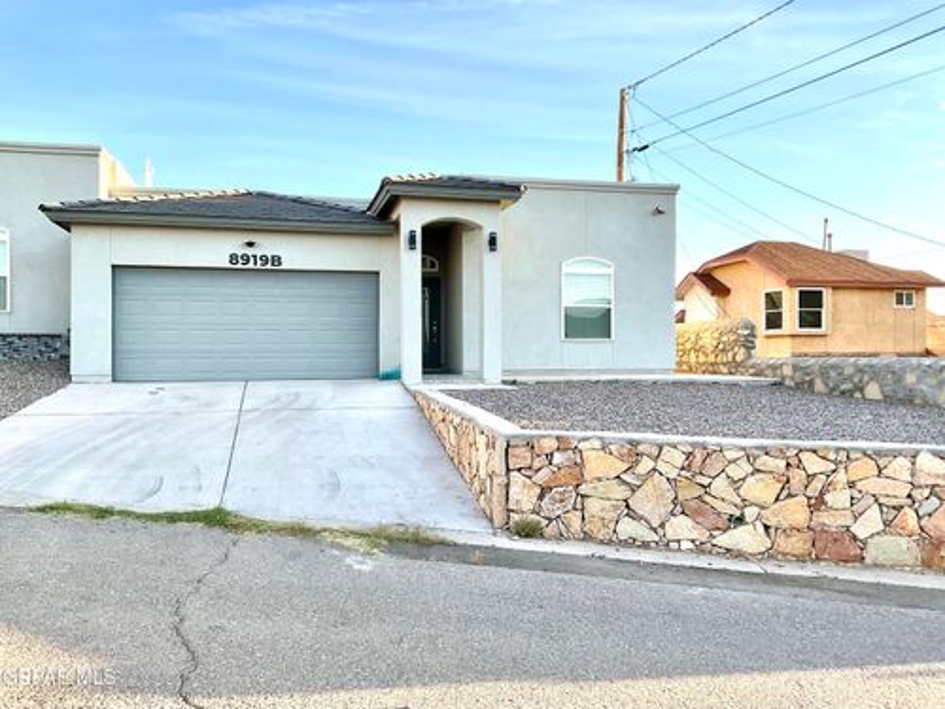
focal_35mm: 29
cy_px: 354
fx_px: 792
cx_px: 472
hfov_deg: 61.7
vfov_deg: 48.2
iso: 16
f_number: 1.8
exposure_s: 1/593
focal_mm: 3
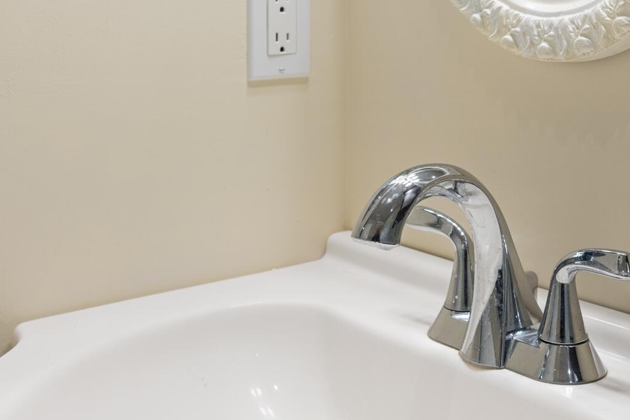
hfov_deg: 33.7
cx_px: 408
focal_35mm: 59
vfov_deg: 22.9
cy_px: 141
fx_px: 1032
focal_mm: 40
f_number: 8
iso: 400
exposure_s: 1/8
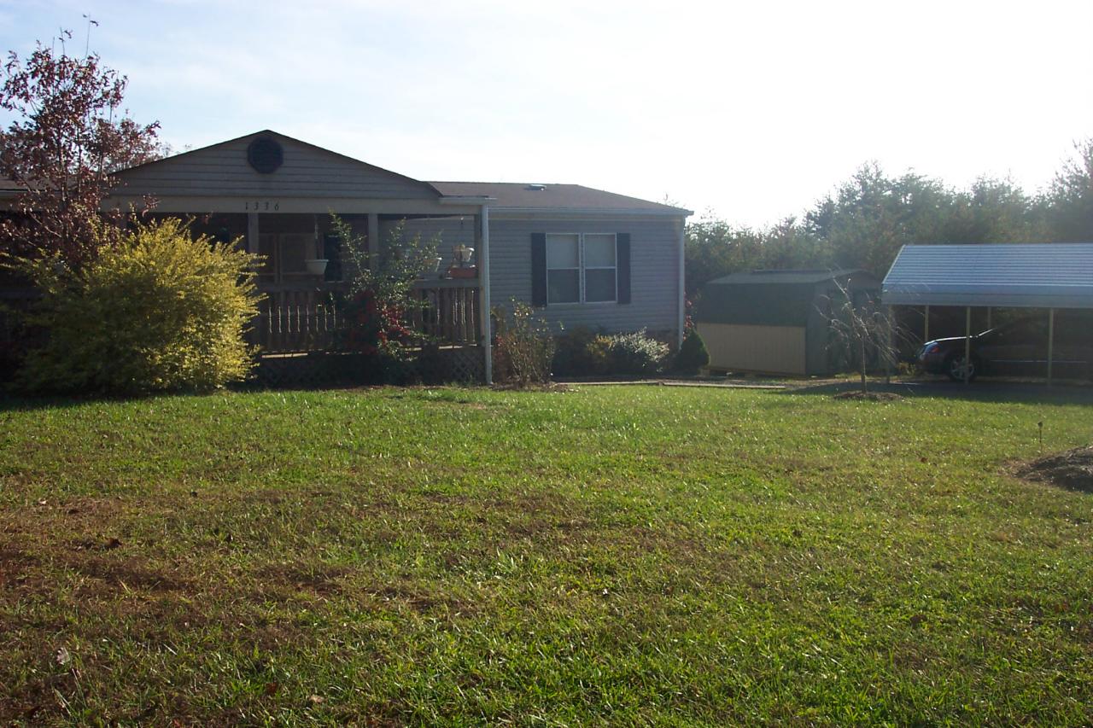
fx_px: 1153
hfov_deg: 50.7
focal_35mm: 38
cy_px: 364
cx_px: 546
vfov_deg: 35.0
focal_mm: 8
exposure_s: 1/500
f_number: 4.8
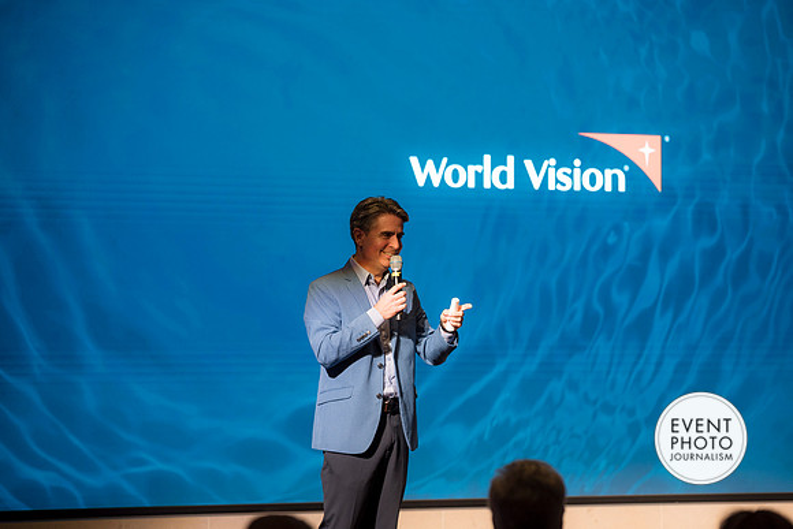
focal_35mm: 122
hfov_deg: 16.8
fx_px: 2688
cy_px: 264
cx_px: 396
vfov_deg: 11.2
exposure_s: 1/60
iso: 280
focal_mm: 122
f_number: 2.8
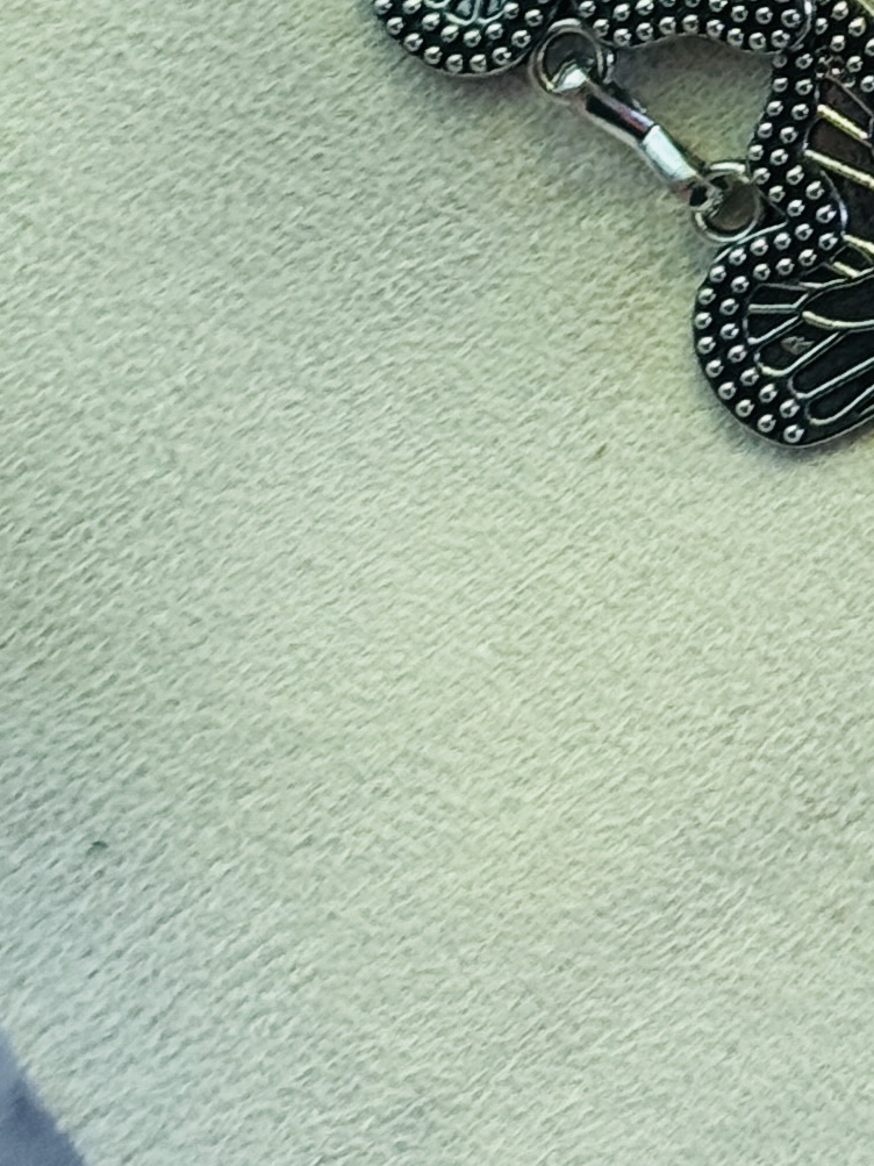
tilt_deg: -80.0
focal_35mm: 193
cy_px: -714
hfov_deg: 7.4
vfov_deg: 9.9
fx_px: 6499
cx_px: 1681
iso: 50
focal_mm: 6.76
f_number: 1.78
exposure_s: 1/126
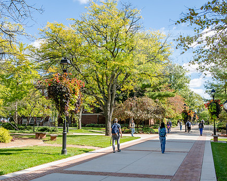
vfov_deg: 32.1
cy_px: 92
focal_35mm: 47
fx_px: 316
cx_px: 118
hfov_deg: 39.5
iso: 125
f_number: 4.5
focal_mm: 38
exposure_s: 1/400
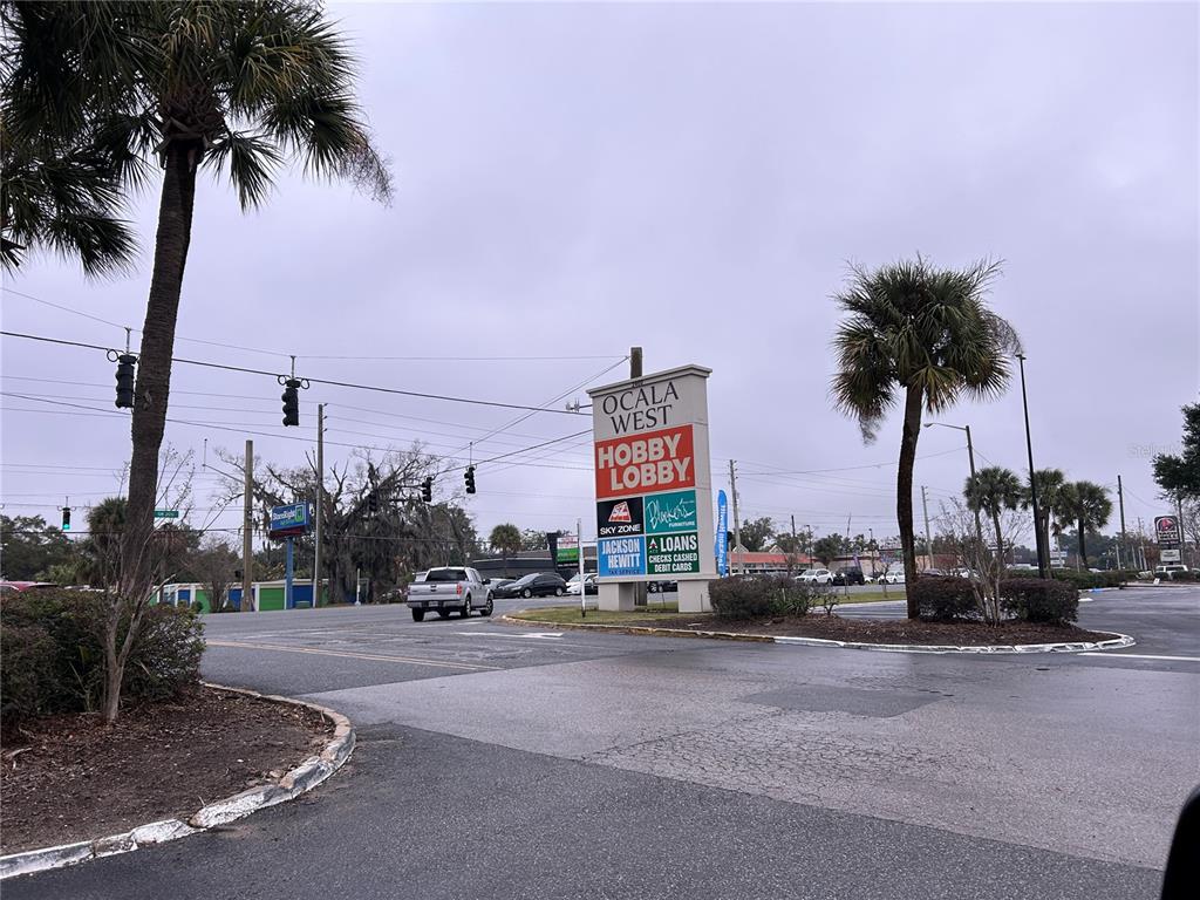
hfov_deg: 67.3
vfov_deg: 53.1
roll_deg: +0.7
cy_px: 450
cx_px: 600
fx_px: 901
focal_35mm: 26
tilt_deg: +8.7
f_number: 1.5
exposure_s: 1/3257
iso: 50
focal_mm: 5.7
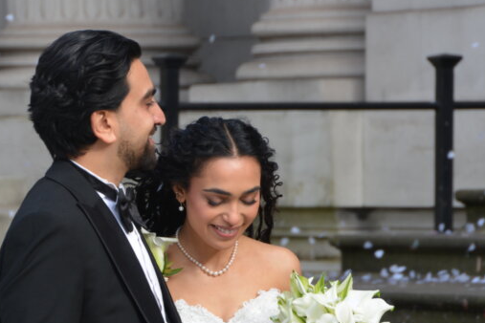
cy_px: 266
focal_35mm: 394
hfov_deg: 5.2
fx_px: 5308
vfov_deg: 3.5
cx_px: 146
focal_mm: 130
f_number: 7.1
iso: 200
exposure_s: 1/200
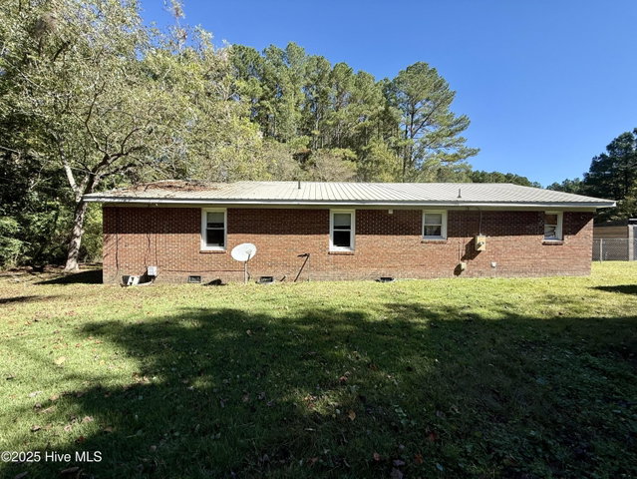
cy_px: 240
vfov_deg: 85.7
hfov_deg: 102.0
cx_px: 318
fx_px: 258
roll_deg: -0.5
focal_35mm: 14
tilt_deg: -0.8
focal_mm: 2.22
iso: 50
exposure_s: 1/734
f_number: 2.2
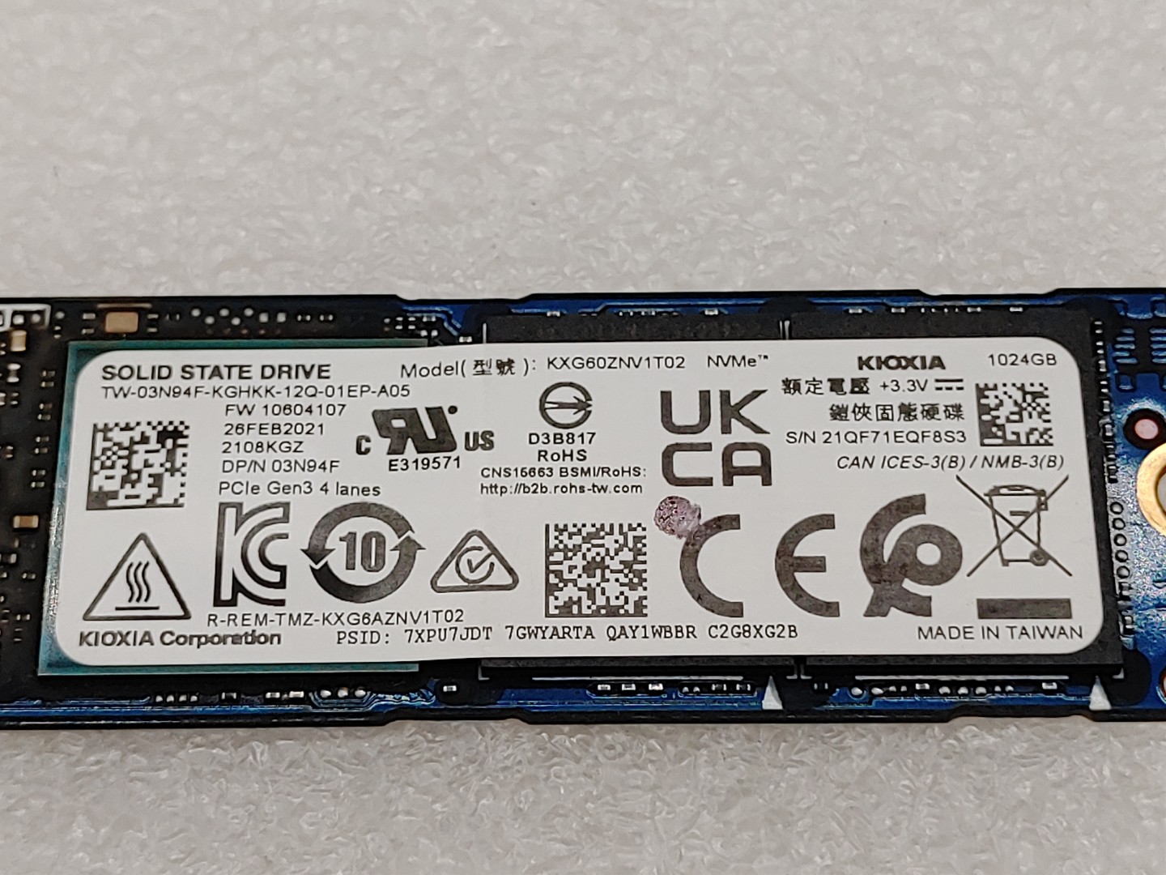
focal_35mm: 75
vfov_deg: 19.6
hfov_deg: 26.0
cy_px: 438
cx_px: 583
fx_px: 2526
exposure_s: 1/209
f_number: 1.8
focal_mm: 4.36
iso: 50
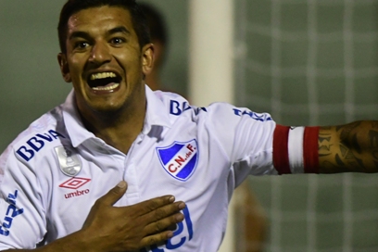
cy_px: 214
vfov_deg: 1.6
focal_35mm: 883
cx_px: 128
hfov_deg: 2.3
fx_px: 9271
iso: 3200
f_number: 3.2
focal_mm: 300
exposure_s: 1/500
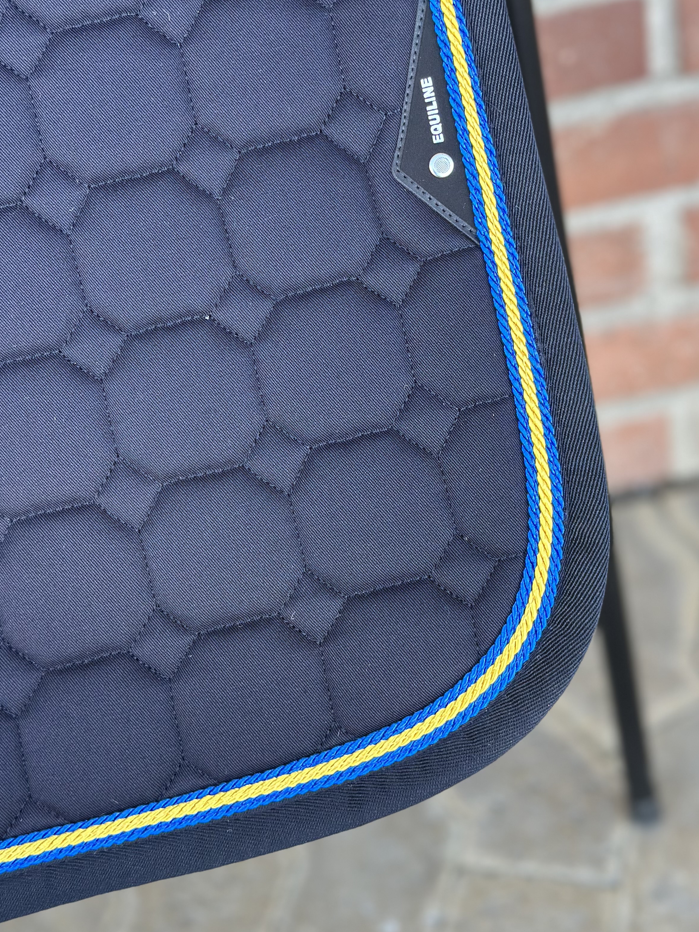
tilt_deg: -34.1
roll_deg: +10.3
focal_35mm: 62
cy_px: 410
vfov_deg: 31.2
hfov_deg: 23.6
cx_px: 402
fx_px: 1670
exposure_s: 1/209
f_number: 1.78
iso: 80
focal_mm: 6.86
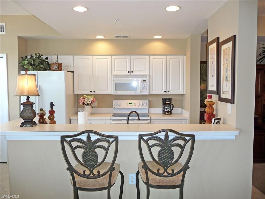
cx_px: 132
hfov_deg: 63.4
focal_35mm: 28
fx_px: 214
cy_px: 100
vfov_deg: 49.7
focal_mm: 4.7
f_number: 3.3
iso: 100
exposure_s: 1/30
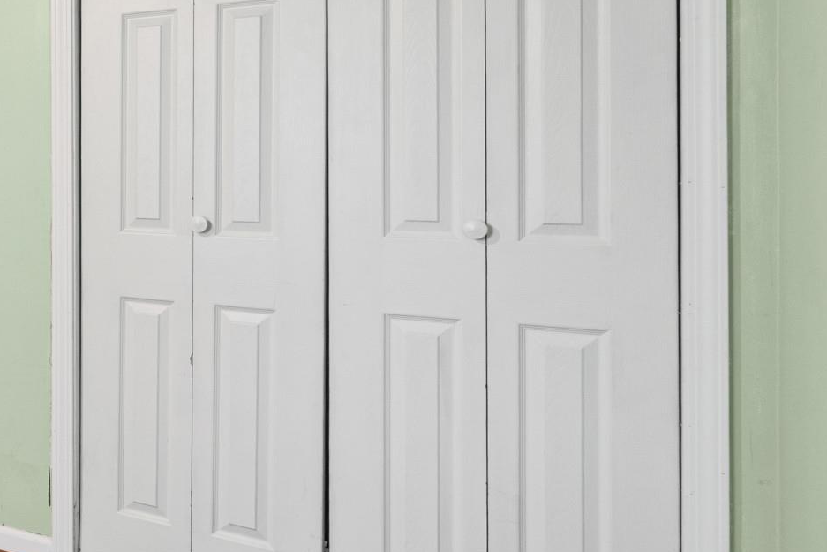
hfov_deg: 33.7
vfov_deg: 33.1
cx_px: -269
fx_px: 919
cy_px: 181
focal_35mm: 40
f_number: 9
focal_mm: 10
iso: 250
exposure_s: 1.3
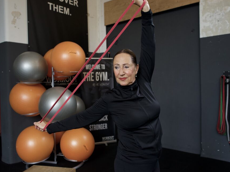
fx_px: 213
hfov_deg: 56.8
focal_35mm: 32
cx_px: 109
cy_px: 88
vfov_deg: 44.1
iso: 1600
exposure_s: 1/160
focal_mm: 28
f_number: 4
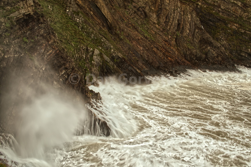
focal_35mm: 32
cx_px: 126
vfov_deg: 41.2
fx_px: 223
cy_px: 84
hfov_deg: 58.7
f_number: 14
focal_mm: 21
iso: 200
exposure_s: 1/6
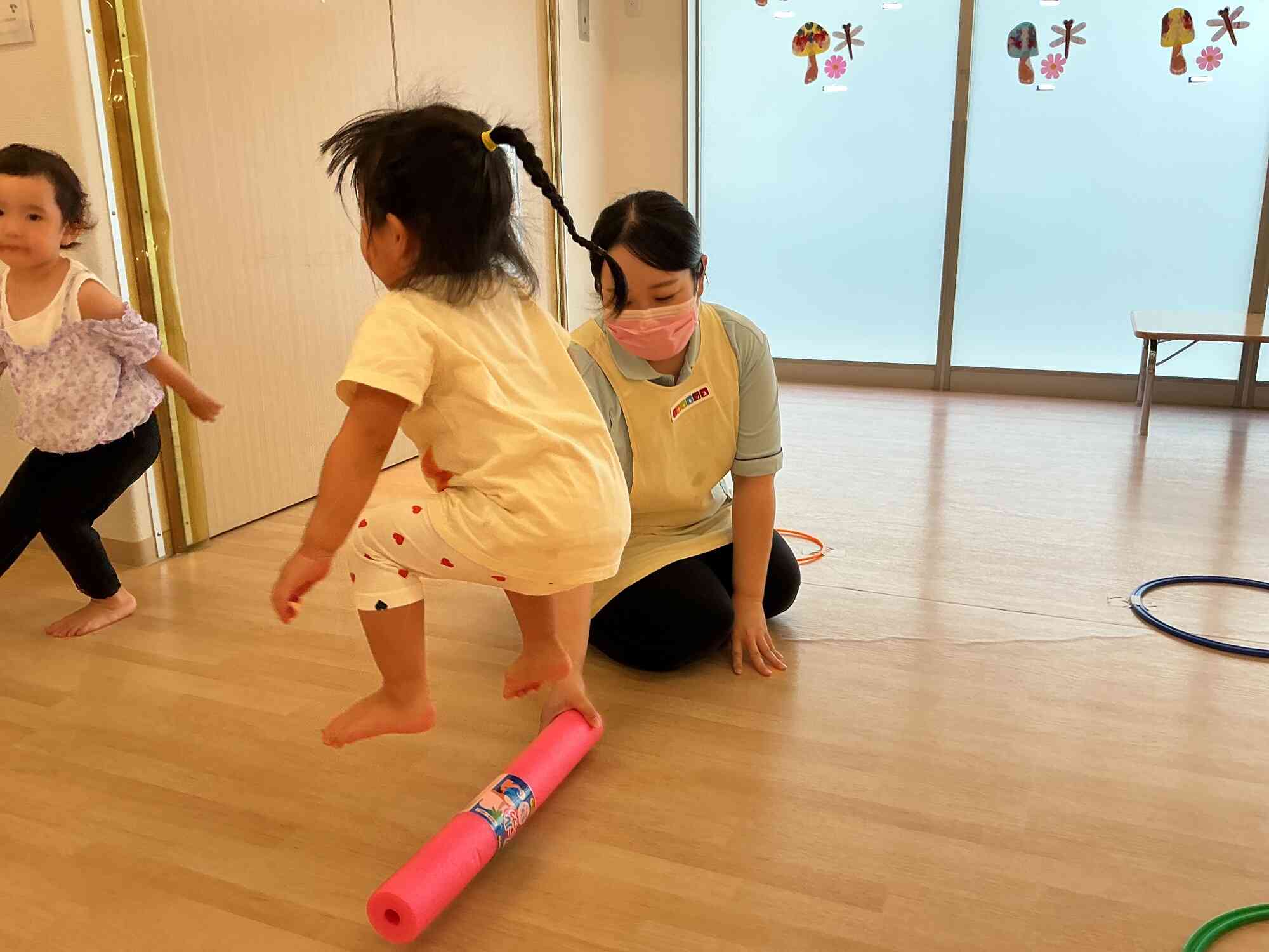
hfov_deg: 61.7
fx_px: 1063
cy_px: 476
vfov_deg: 48.2
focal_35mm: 29
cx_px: 634
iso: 16
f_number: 1.8
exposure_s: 1/127
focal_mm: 3
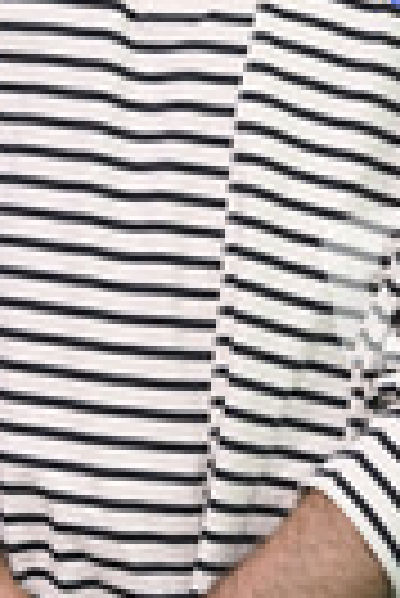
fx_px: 4039
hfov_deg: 5.7
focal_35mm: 243
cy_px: 40
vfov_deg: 8.4
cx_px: 144
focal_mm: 81
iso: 1600
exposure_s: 1/320
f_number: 4
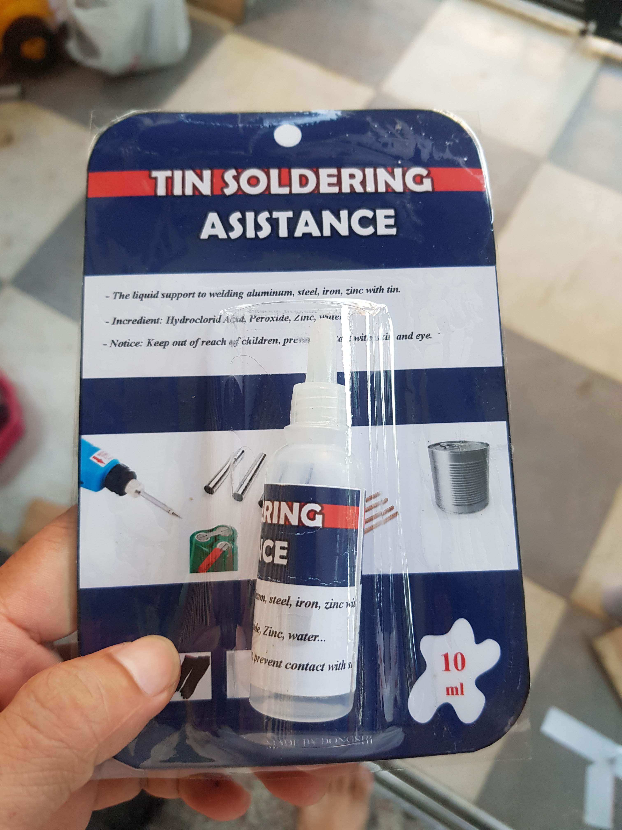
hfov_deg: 53.1
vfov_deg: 67.3
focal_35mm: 26
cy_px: 415
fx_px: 623
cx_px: 311
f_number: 1.7
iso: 125
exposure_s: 1/50
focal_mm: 4.2
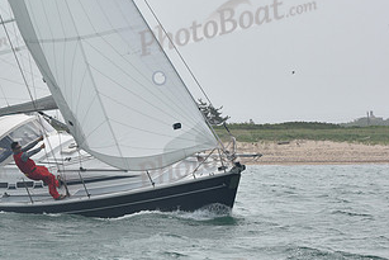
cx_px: 73
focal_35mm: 185
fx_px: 2000
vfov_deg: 7.4
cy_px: 107
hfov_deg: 11.1
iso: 250
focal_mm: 98
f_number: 13
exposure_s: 1/800
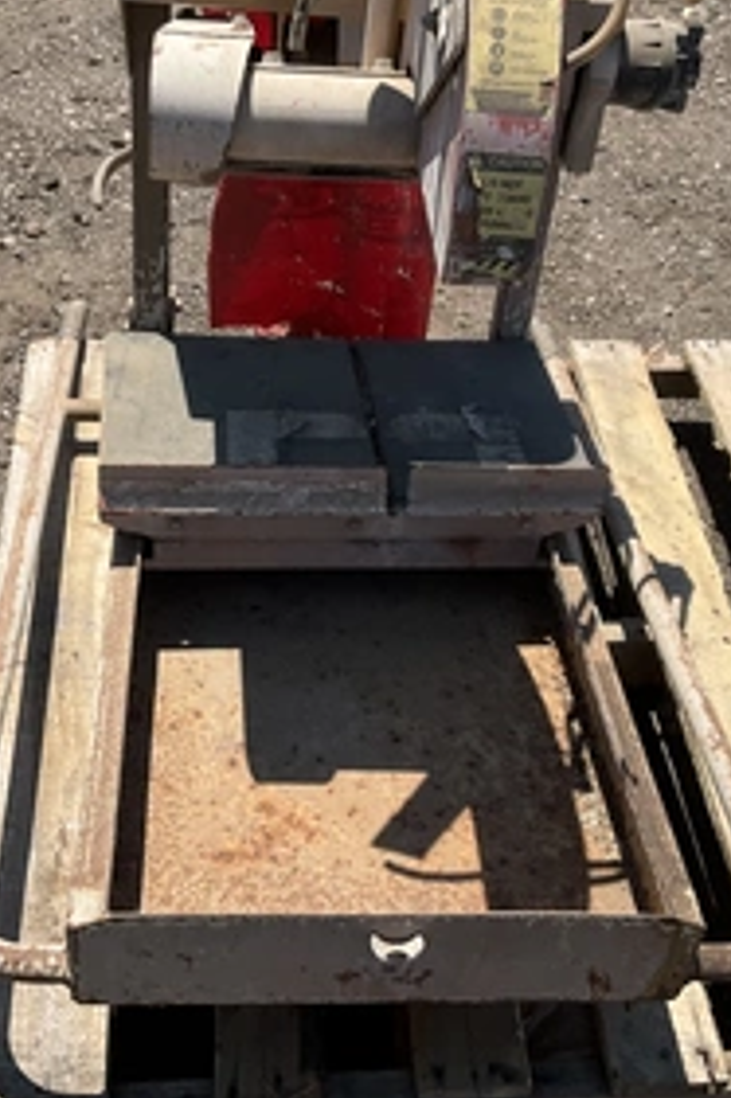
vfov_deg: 45.5
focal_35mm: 43
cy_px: 539
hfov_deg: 31.1
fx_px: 1311
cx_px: 340
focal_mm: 3
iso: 25
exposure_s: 1/1984
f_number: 1.8
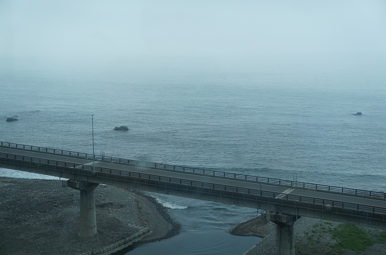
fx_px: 562
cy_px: 128
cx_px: 193
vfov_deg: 25.6
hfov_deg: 37.9
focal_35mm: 52
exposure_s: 1/320
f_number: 6.3
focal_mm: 35
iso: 200
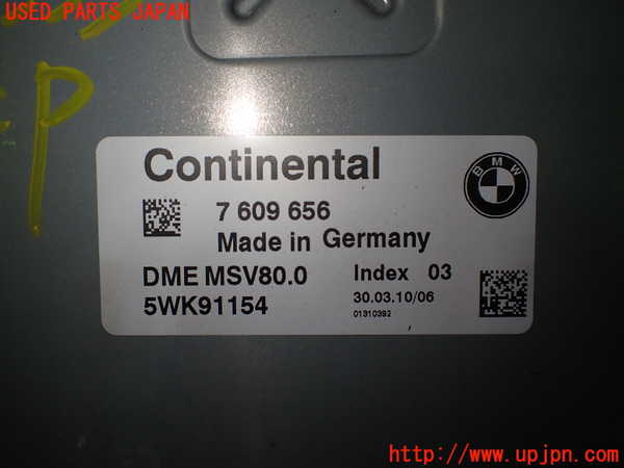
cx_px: 312
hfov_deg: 60.0
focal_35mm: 30
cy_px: 234
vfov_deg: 46.8
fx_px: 541
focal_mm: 5.4
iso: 100
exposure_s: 1/200
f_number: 2.3
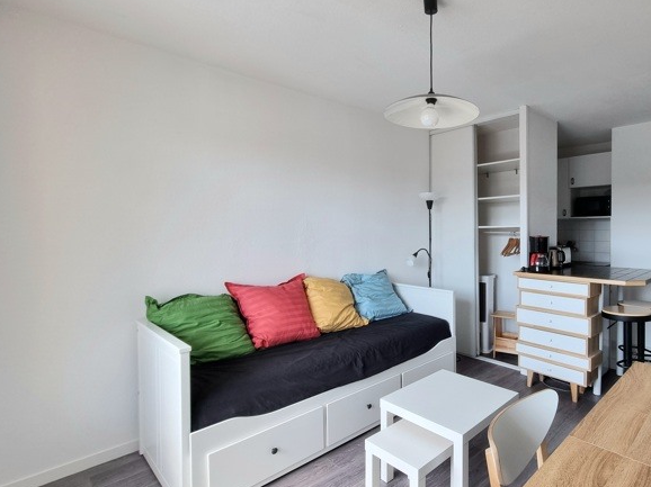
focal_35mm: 18
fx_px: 338
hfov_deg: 84.6
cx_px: 436
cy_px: 235
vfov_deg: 71.5
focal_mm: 2.2
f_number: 2.2
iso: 100
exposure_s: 1/100
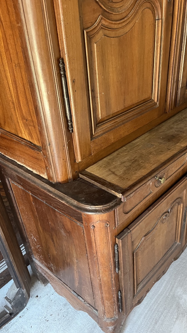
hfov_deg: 39.6
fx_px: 256
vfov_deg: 66.1
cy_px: 166
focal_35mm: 29
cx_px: 127
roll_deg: +2.6
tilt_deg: -33.7
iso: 400
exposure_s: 1/60
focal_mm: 5.1
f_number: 1.6
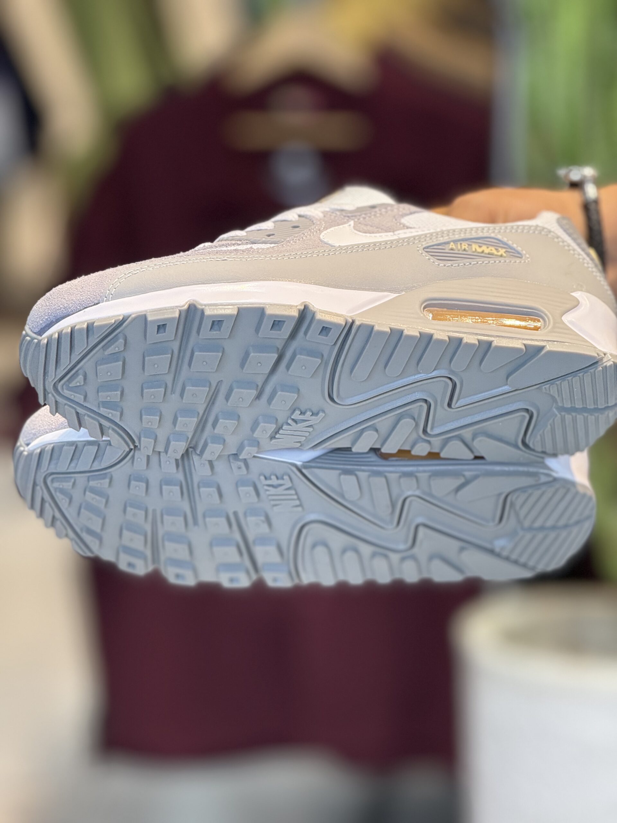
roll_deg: -0.6
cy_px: 412
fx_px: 2852
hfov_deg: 12.3
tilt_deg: -8.6
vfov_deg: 16.4
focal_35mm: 120
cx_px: 308
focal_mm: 15.66
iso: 125
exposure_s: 1/100
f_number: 2.8
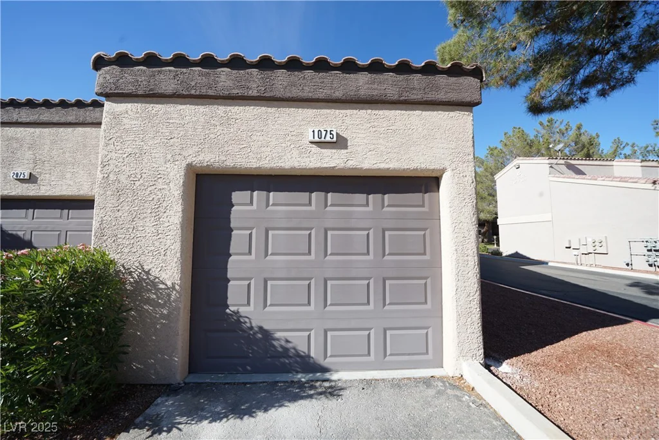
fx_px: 220
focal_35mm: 12
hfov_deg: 112.6
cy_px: 220
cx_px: 330
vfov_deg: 90.0
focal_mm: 12
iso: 160
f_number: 9
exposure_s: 1/200
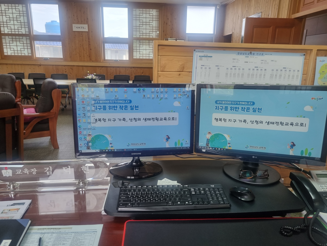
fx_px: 246
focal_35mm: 26
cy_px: 123
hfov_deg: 67.3
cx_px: 164
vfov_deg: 53.1
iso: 80
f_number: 1.8
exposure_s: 1/120
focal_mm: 5.4
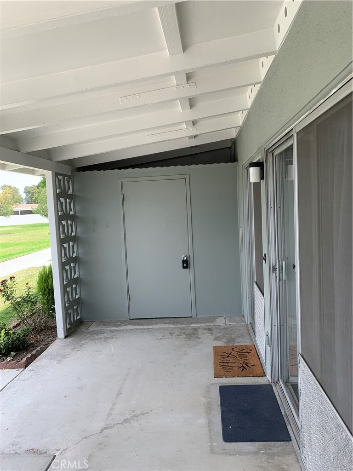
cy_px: 236
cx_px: 176
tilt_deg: -3.6
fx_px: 354
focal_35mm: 26
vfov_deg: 67.3
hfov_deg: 53.1
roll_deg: +4.3
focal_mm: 4.25
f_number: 1.8
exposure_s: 1/330
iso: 25
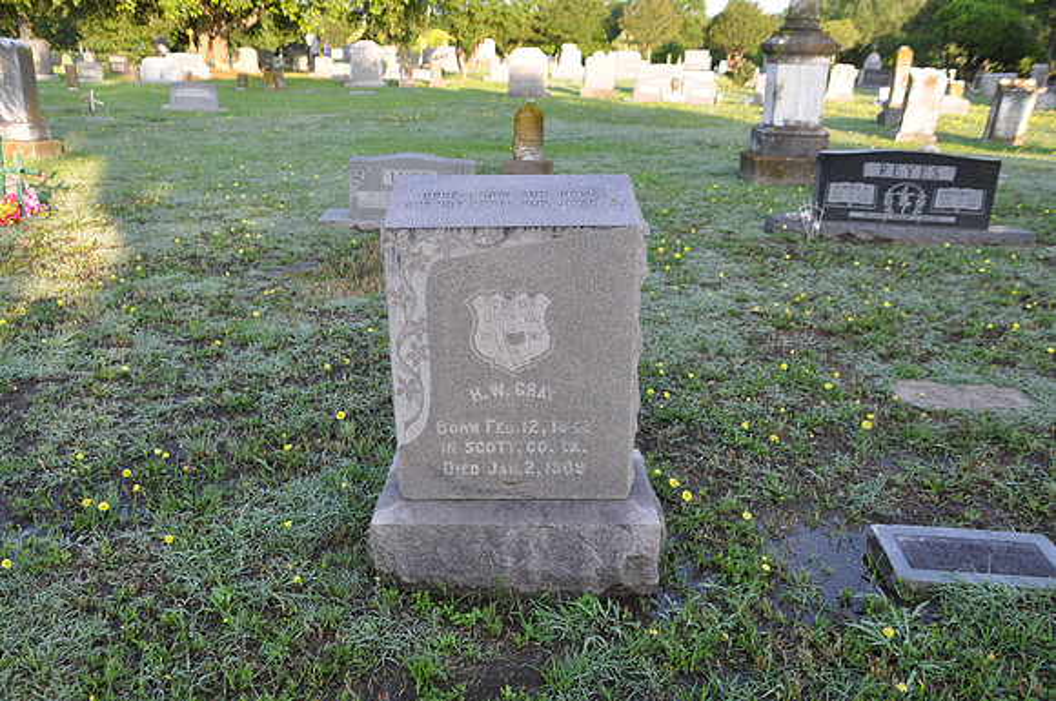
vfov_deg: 39.9
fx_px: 967
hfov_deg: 57.3
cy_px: 350
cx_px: 528
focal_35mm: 33
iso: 320
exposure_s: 1/125
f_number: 5.6
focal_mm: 22
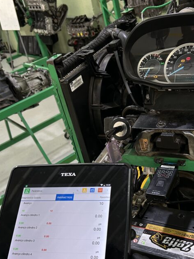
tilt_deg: -32.9
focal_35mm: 42
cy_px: 164
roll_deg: +15.7
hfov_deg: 34.3
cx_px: 112
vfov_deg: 44.4
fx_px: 314
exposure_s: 1/60
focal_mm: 5.7
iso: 160
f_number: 1.5
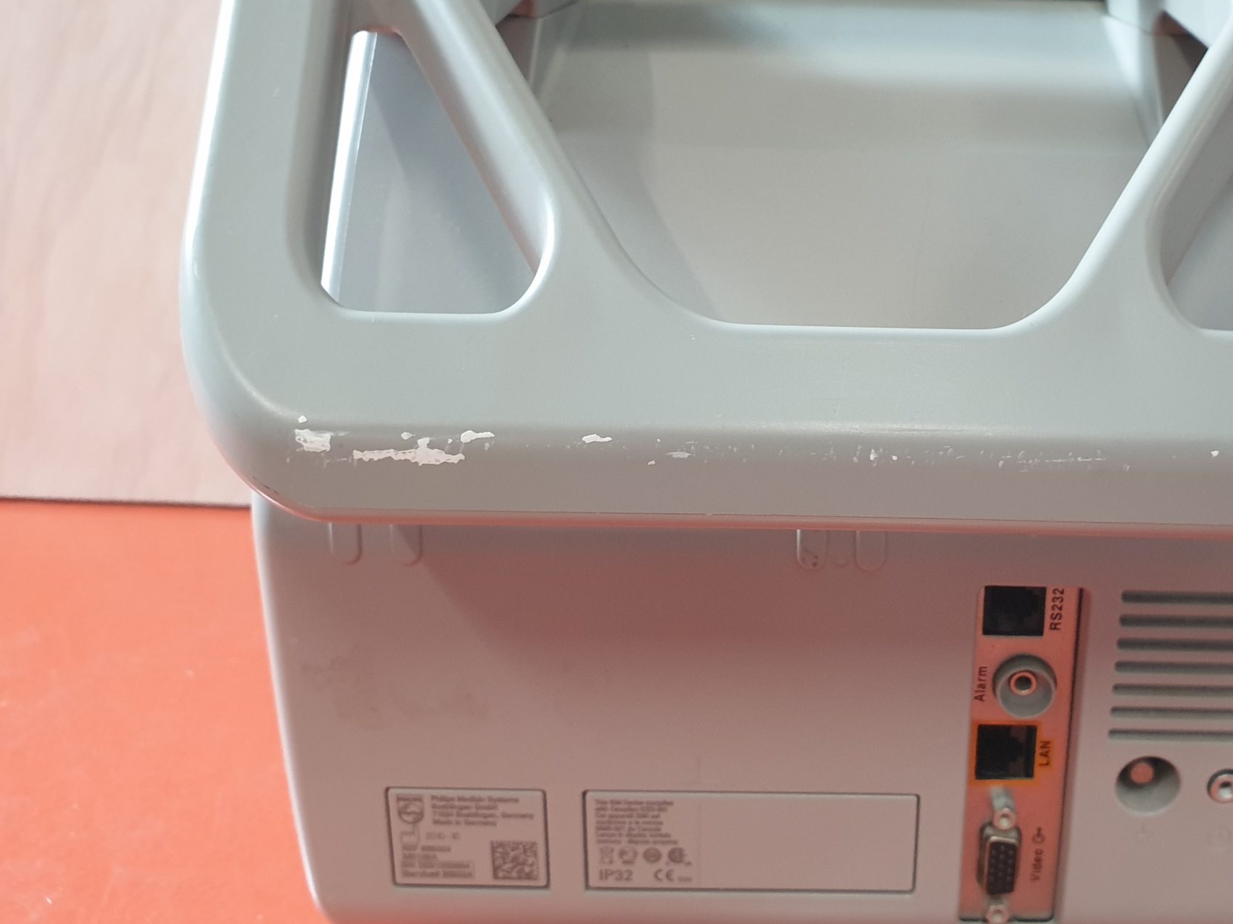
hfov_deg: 47.0
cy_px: 420
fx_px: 1389
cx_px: 834
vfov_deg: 36.8
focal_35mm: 39
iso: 320
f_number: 2.4
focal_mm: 4.3
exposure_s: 1/33
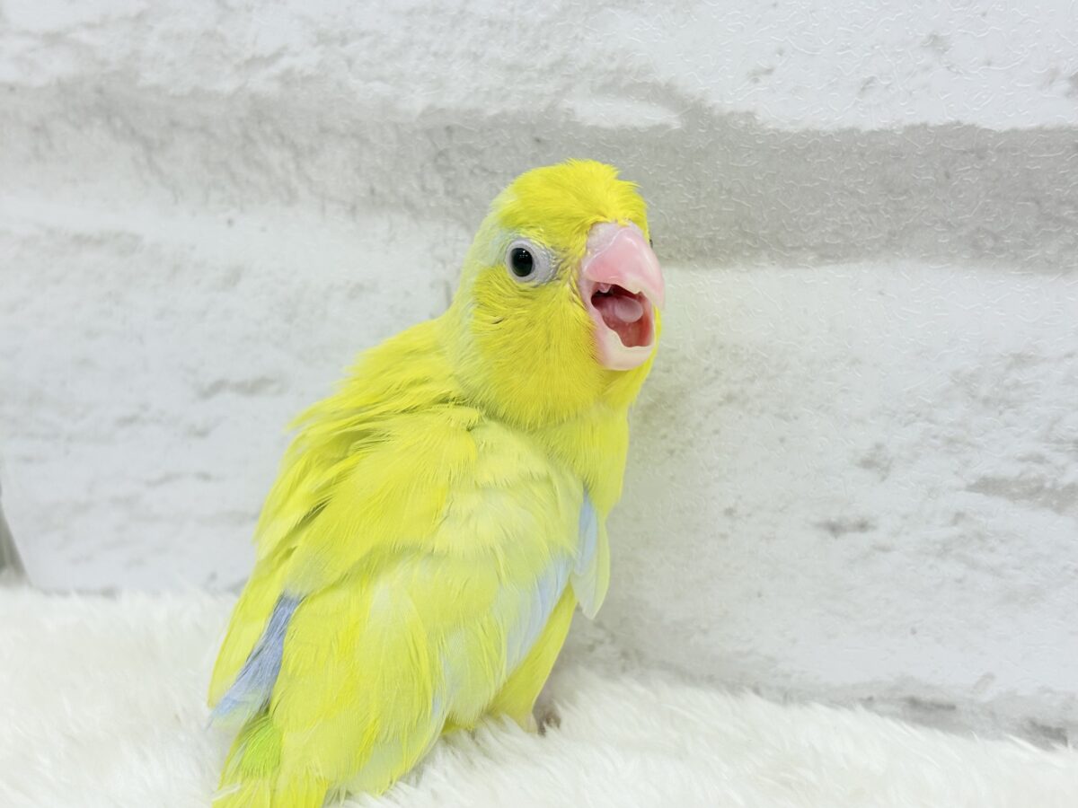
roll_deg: -0.8
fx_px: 1619
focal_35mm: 52
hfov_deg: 36.8
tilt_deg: -9.9
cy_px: 404
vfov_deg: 28.0
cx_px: 539
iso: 64
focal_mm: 5.96
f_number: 1.6
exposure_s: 1/100
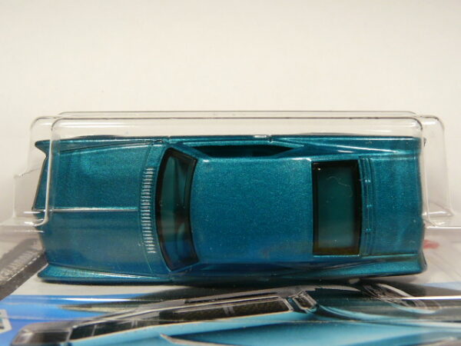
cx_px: 230
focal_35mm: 39
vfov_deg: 36.8
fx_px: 519
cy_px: 173
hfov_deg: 47.9
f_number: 2.8
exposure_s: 1/60
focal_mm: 4.6
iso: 100
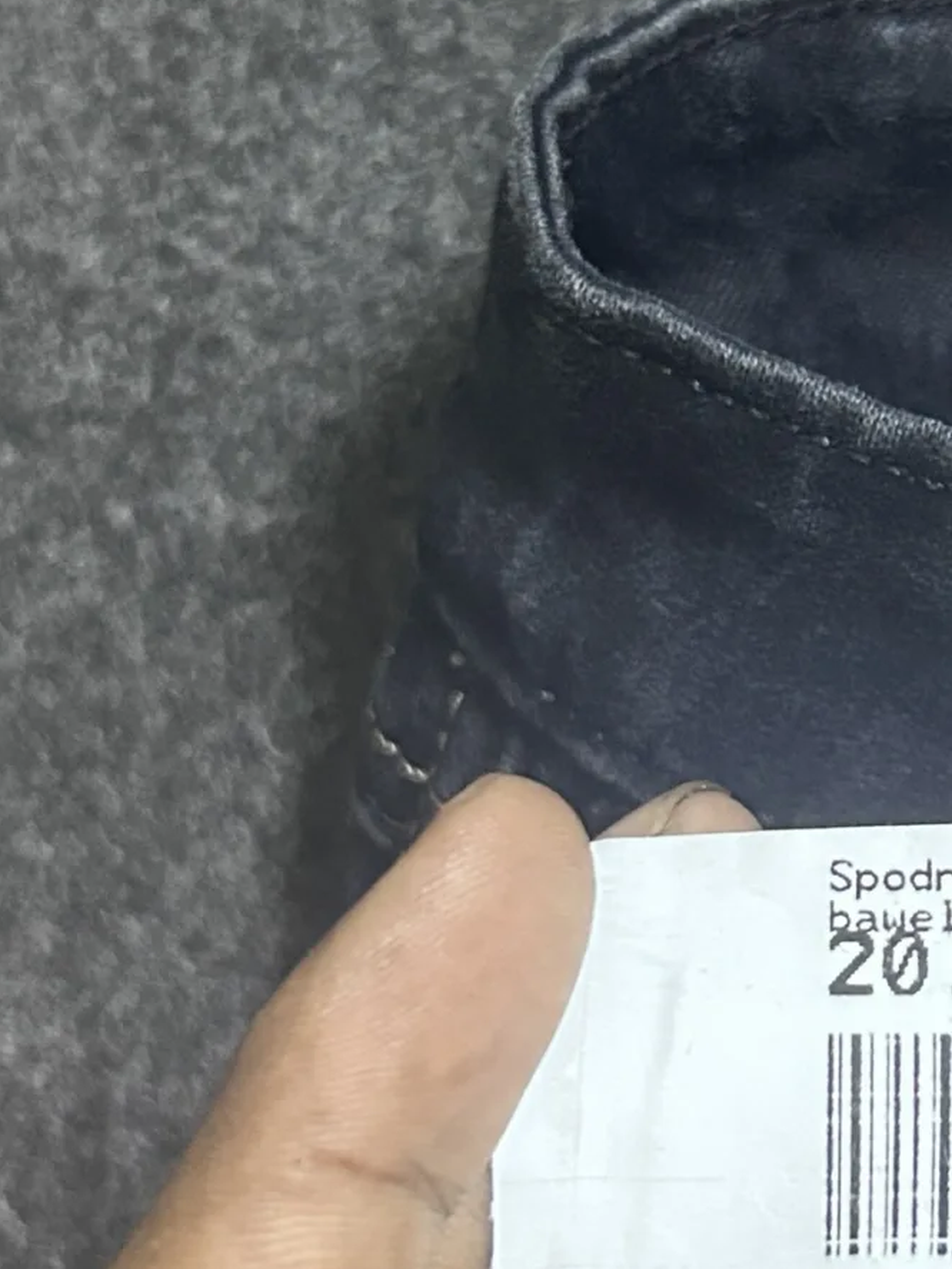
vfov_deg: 26.0
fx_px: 2748
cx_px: 998
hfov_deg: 19.0
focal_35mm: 75
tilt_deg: -57.3
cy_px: 625
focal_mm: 5.7
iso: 500
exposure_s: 1/50
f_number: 1.5
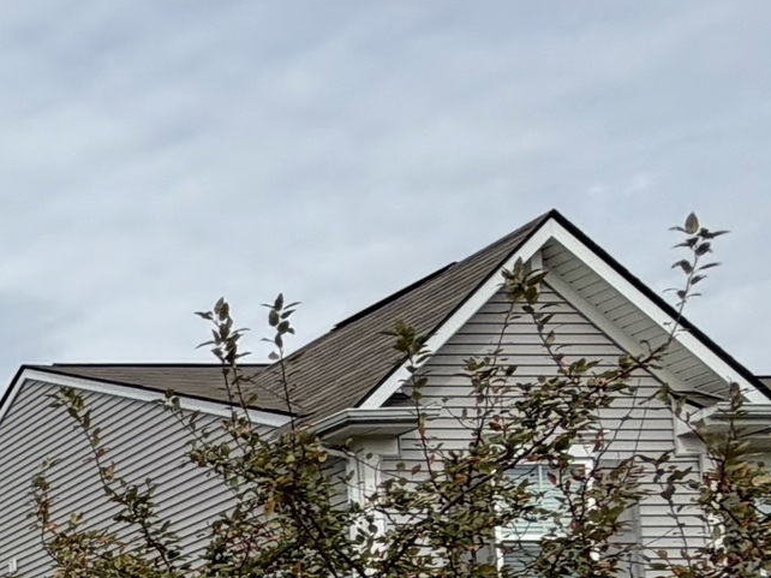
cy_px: 799
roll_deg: -0.7
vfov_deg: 19.7
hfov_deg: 17.7
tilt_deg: +6.0
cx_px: -847
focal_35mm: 67
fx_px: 1492
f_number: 2.2
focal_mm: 2.22
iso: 20
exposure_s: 1/1339
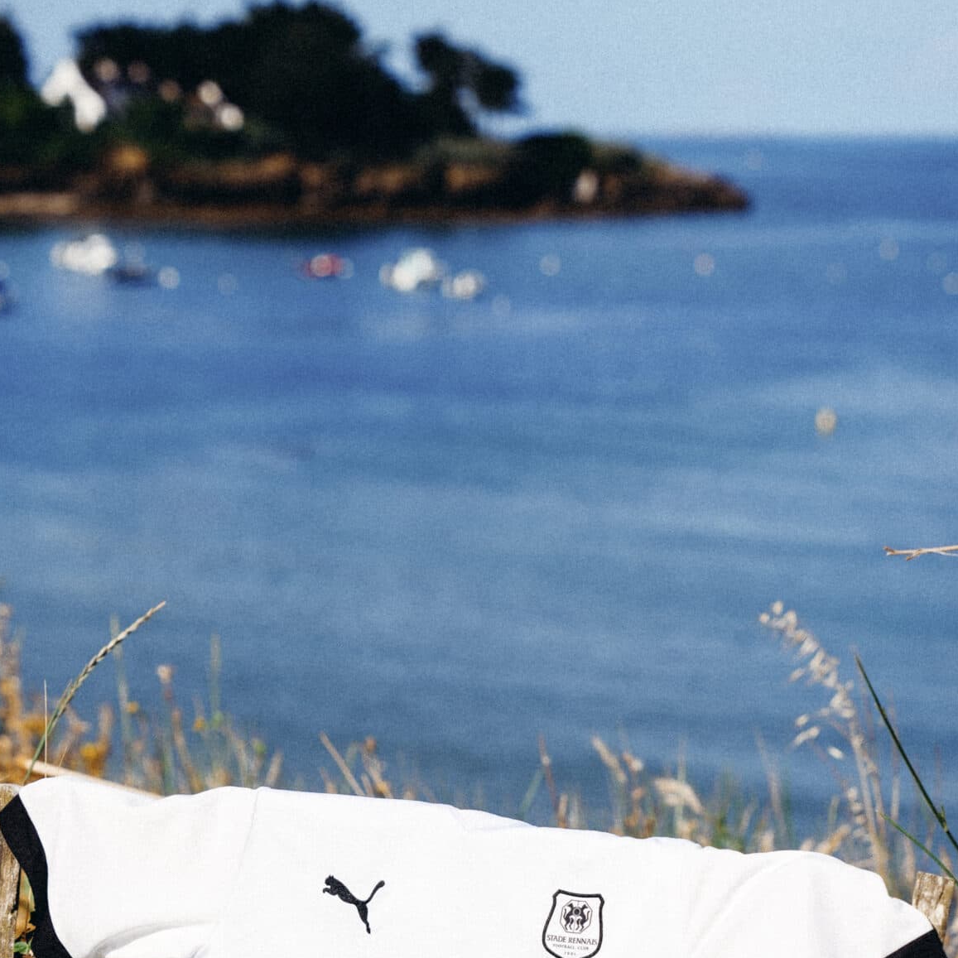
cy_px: 967
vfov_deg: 15.3
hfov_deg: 15.6
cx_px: 418
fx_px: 3507
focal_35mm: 112
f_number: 3.5
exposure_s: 1/2500
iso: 100
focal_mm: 61
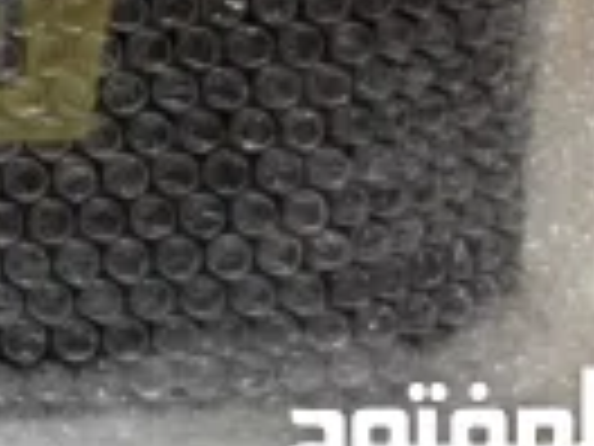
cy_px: -284
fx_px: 2162
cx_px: -405
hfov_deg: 14.2
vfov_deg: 11.2
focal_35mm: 126
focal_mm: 5.96
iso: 400
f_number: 1.6
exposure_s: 1/40
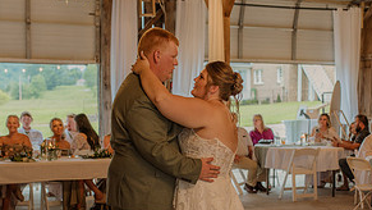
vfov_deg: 16.4
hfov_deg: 28.9
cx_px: 226
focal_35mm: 73
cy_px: 183
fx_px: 720
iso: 640
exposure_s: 1/200
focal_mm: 35
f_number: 2.5
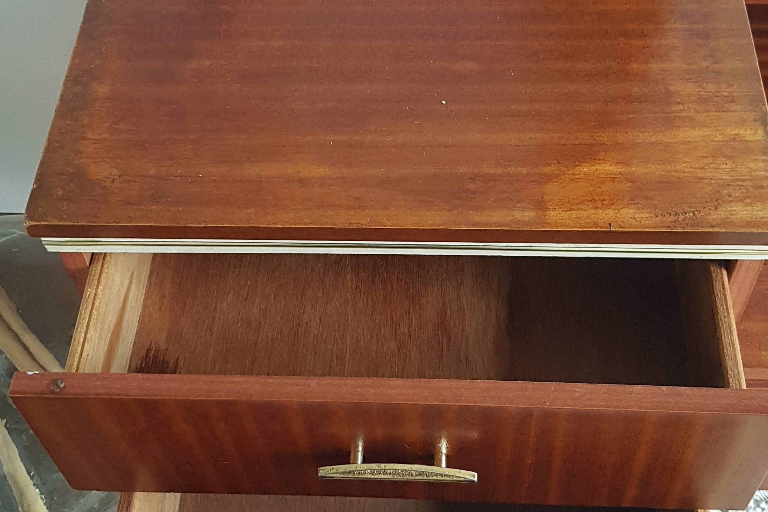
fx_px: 789
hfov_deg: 51.9
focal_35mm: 37
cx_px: 391
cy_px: 226
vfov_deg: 35.9
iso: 160
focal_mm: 4.2
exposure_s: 1/30
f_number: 1.7
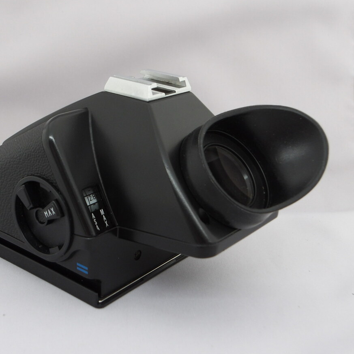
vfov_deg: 33.4
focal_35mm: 51
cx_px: 120
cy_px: 174
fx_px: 590
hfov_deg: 33.1
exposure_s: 1/30
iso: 200
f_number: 3.7
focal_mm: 7.6
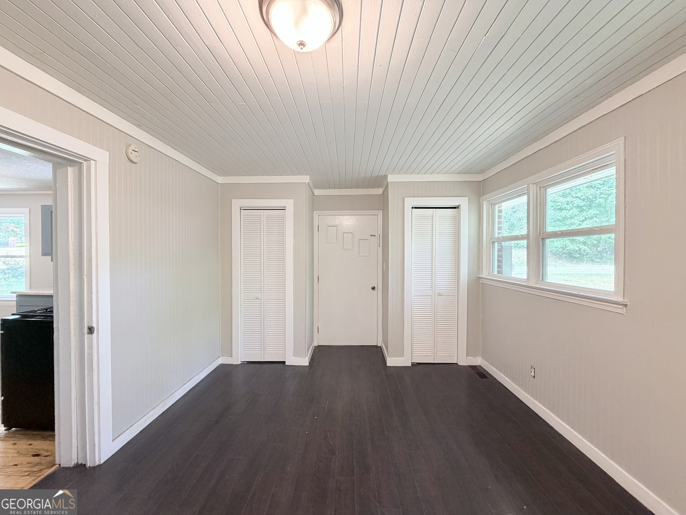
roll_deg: +0.1
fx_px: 277
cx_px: 343
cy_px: 258
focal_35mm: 14
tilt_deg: -0.9
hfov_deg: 102.1
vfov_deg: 85.7
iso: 250
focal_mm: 2.22
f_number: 2.2
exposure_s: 1/60
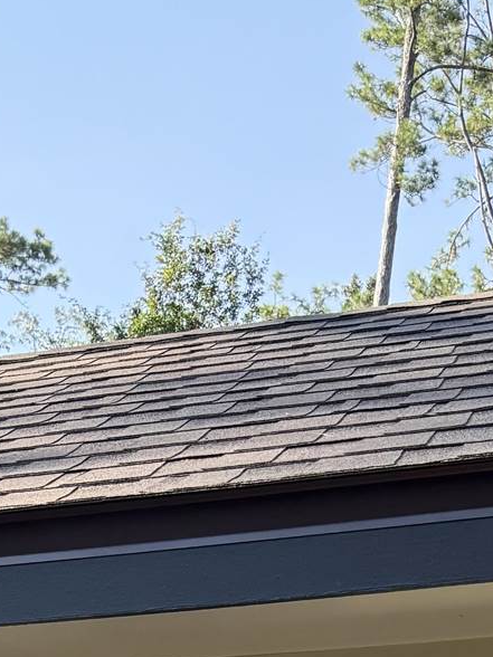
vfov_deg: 17.3
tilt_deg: -5.2
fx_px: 1785
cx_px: 181
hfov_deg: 15.7
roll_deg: +1.0
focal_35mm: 94
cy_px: 1163
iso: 100
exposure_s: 1/796
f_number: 1.78
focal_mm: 6.76
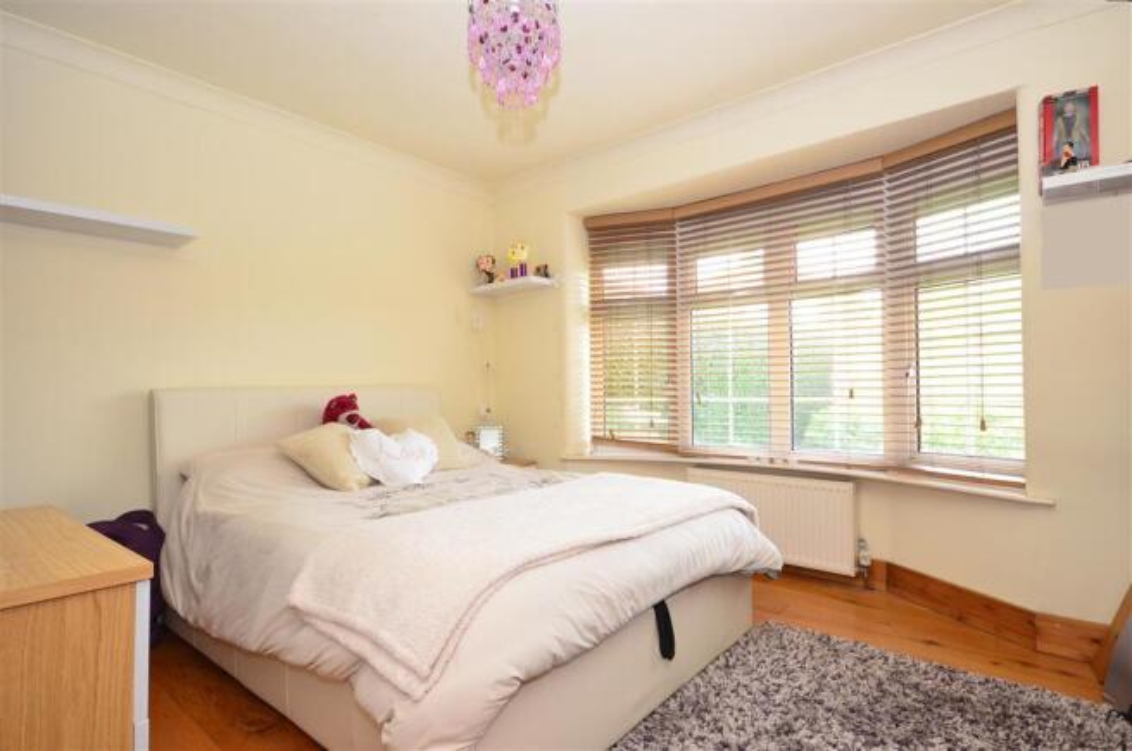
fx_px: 565
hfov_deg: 90.1
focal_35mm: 18
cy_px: 376
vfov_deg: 67.2
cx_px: 566
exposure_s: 1/10
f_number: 10
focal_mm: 12
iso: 640
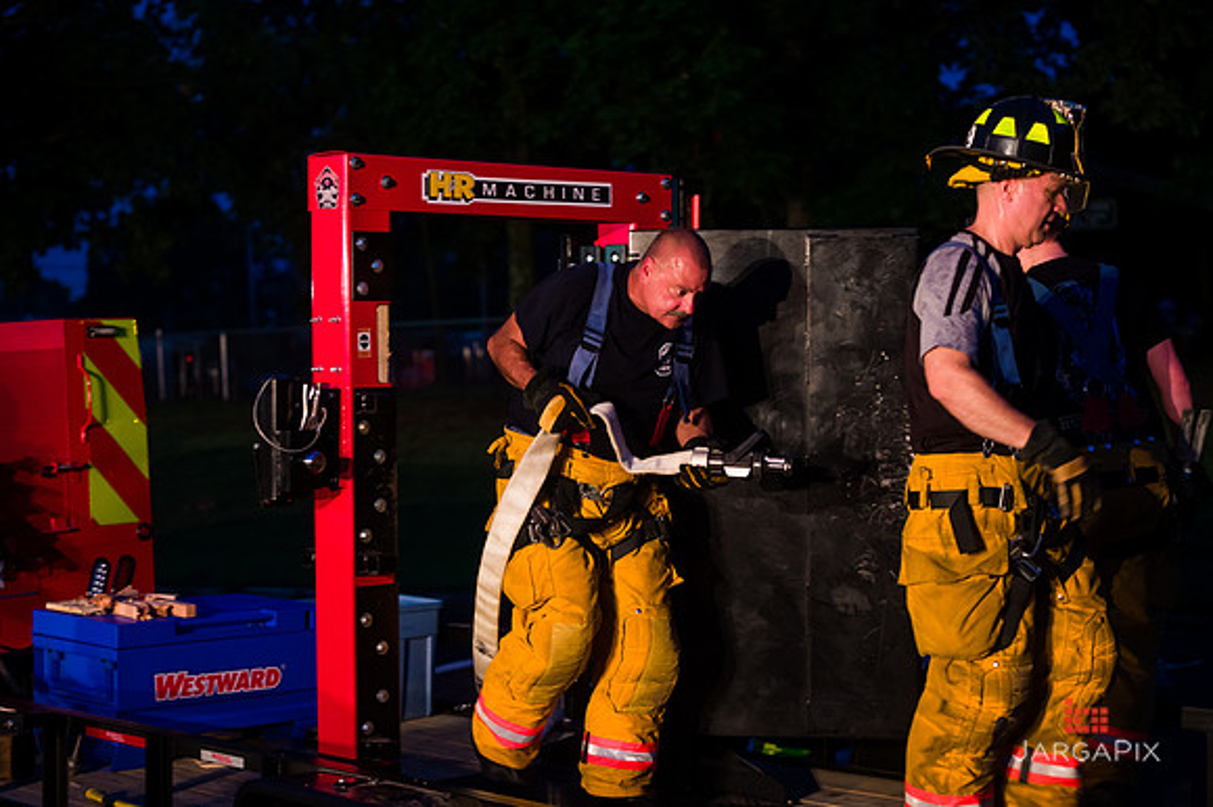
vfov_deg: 19.4
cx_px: 606
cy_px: 404
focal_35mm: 70
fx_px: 2357
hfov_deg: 28.9
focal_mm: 70
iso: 3200
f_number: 3.2
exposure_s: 1/125
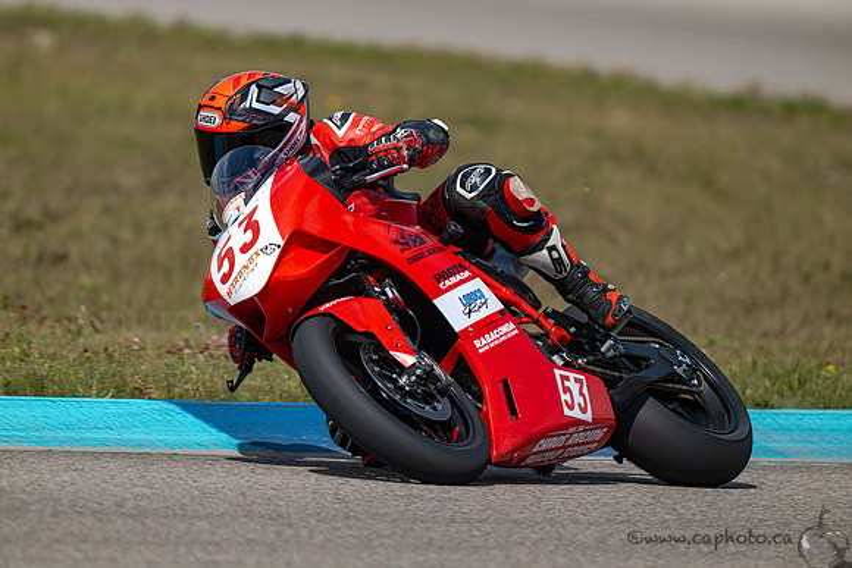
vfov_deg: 2.3
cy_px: 284
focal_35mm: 600
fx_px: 14203
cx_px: 426
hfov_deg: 3.4
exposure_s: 1/1250
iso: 140
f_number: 6.3
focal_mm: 600
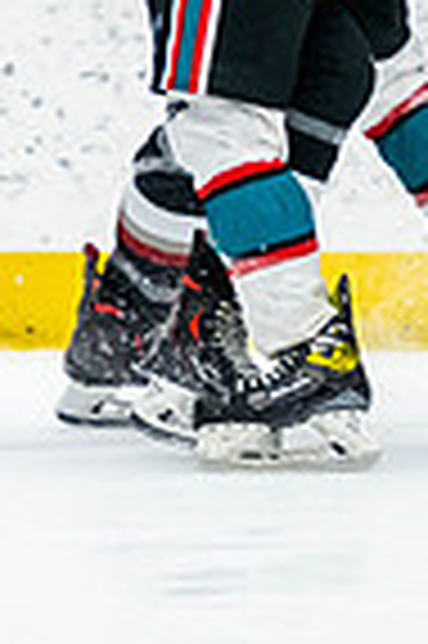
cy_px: 96
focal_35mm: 1004
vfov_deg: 2.1
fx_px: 17947
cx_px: 272
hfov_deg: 1.4
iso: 2500
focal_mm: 160
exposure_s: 1/640
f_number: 2.8
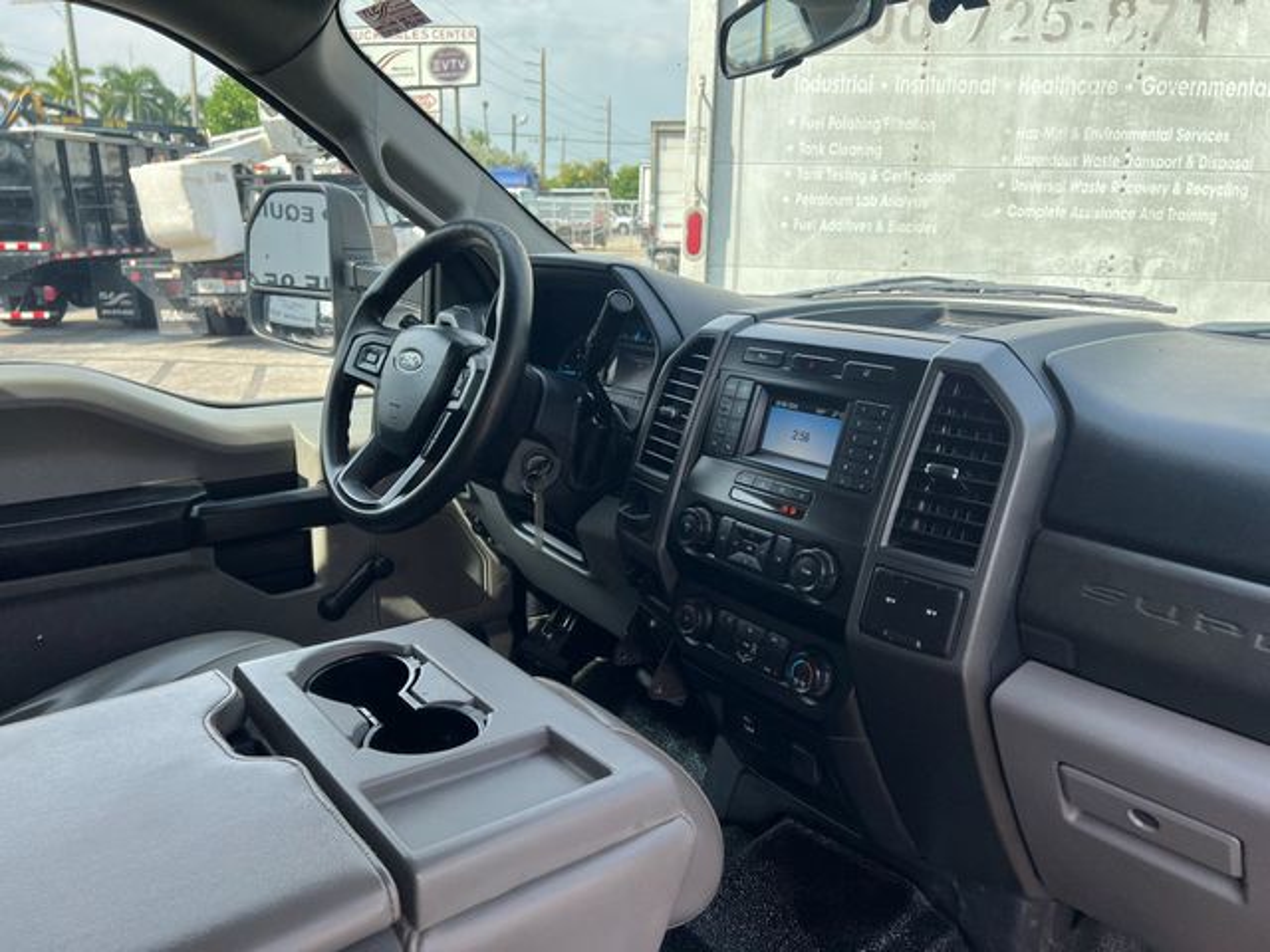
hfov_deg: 67.3
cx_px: 635
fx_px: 954
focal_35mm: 26
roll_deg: -1.0
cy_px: 476
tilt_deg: -14.8
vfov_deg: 53.1
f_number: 1.5
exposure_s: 1/723
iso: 50
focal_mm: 5.7
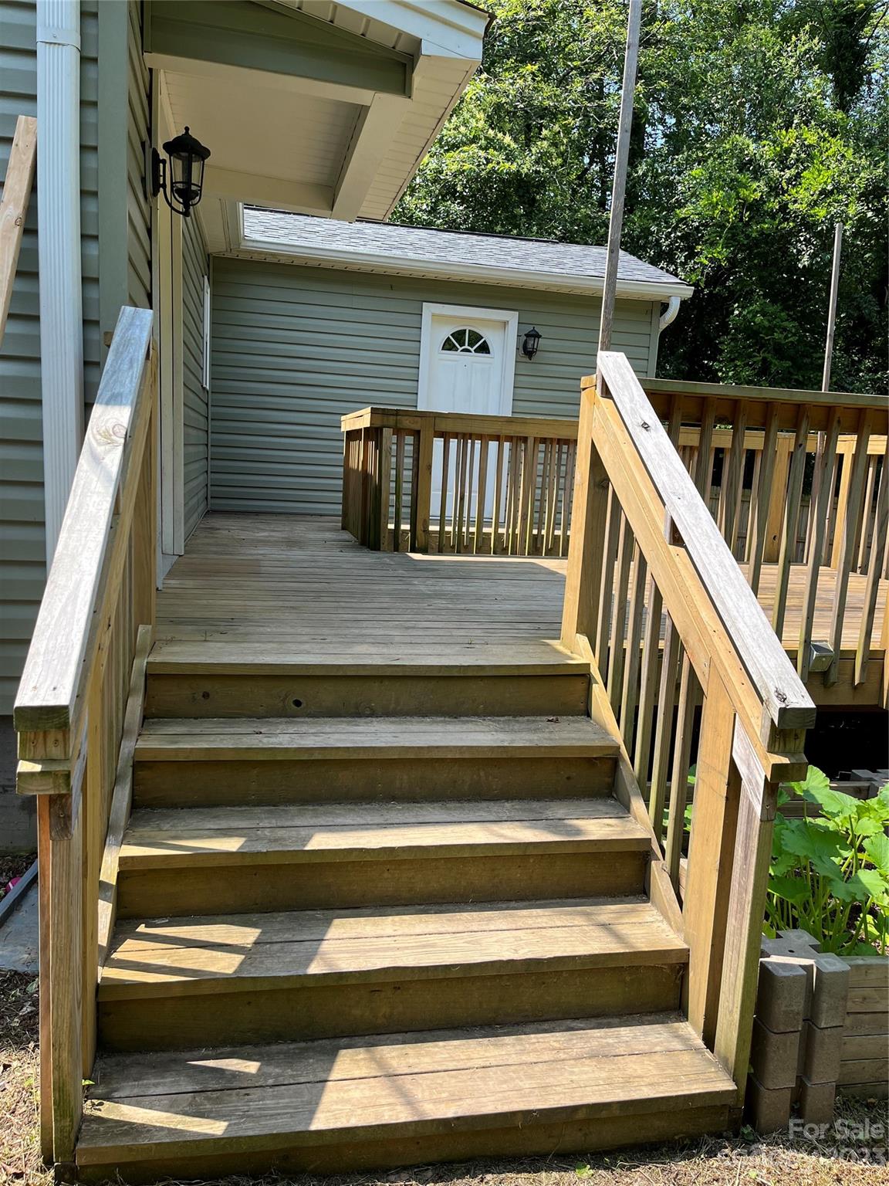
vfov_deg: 67.3
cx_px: 444
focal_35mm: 26
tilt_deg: -8.3
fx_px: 890
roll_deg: -2.4
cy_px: 593
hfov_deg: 53.1
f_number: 1.6
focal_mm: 5.1
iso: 50
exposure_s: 1/1199
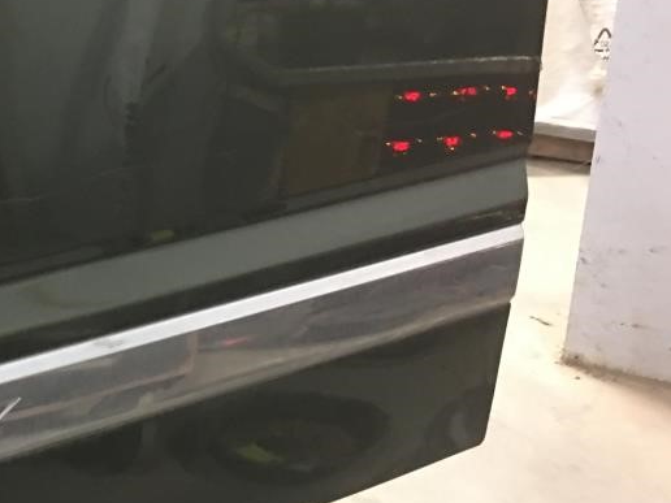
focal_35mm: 72
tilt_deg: -16.7
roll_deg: +0.5
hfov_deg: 24.8
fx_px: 1396
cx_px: -107
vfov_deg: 20.3
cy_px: 147
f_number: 2.2
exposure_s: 1/4
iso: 50
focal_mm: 4.15
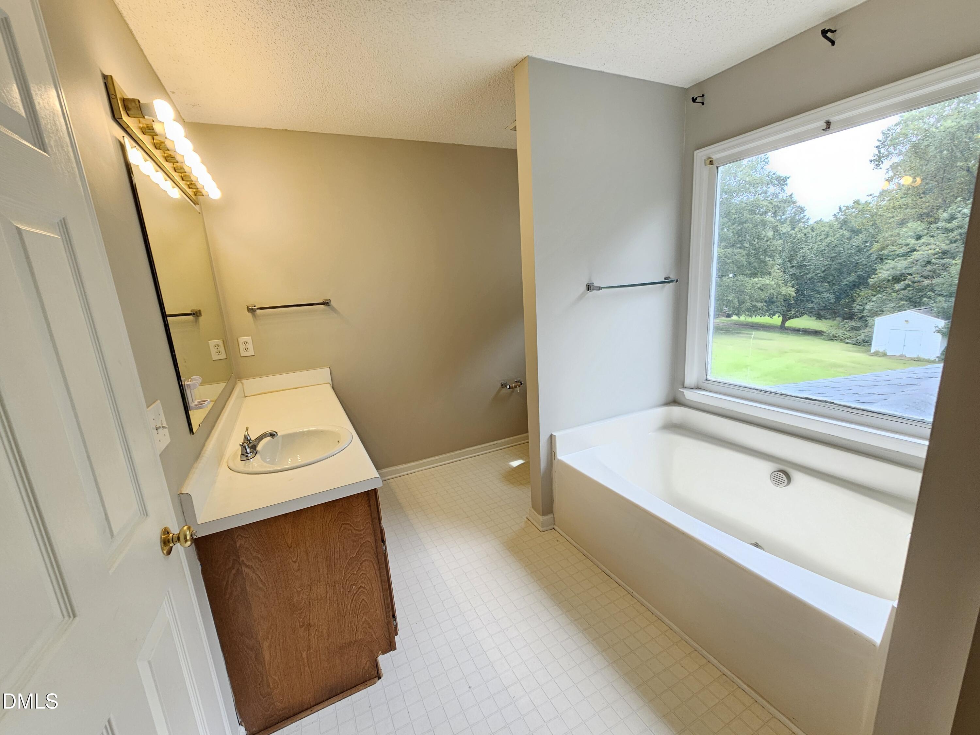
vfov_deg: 89.9
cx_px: 490
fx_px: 368
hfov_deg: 106.2
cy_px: 368
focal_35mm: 13
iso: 64
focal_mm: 2.2
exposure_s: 1/120
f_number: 2.2
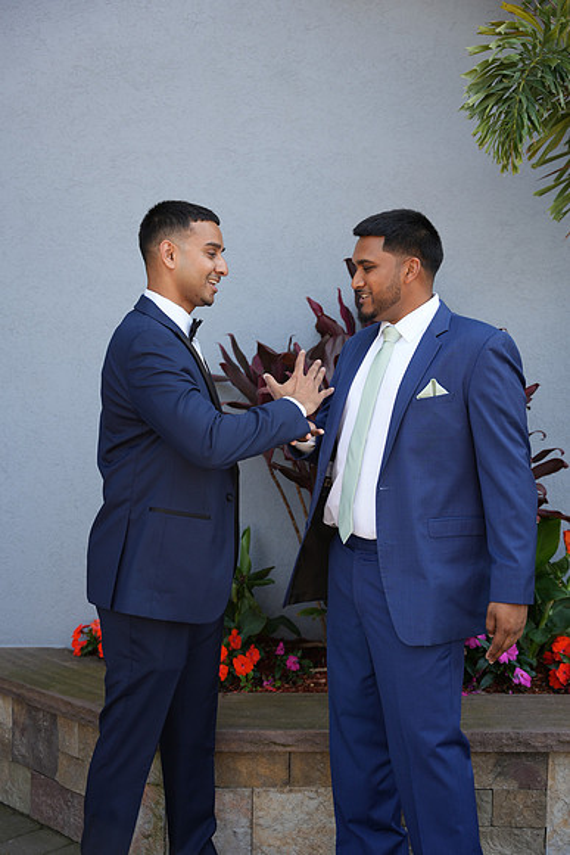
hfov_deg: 28.5
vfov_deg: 41.7
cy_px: 428
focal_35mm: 47
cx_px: 285
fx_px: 1120
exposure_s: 1/320
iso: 125
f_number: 2.8
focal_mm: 47.2
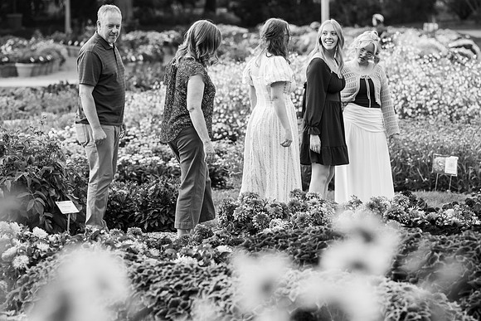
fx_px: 2379
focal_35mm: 178
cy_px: 160
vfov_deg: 7.7
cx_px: 240
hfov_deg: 11.5
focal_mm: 178
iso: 2500
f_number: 5.6
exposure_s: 1/200
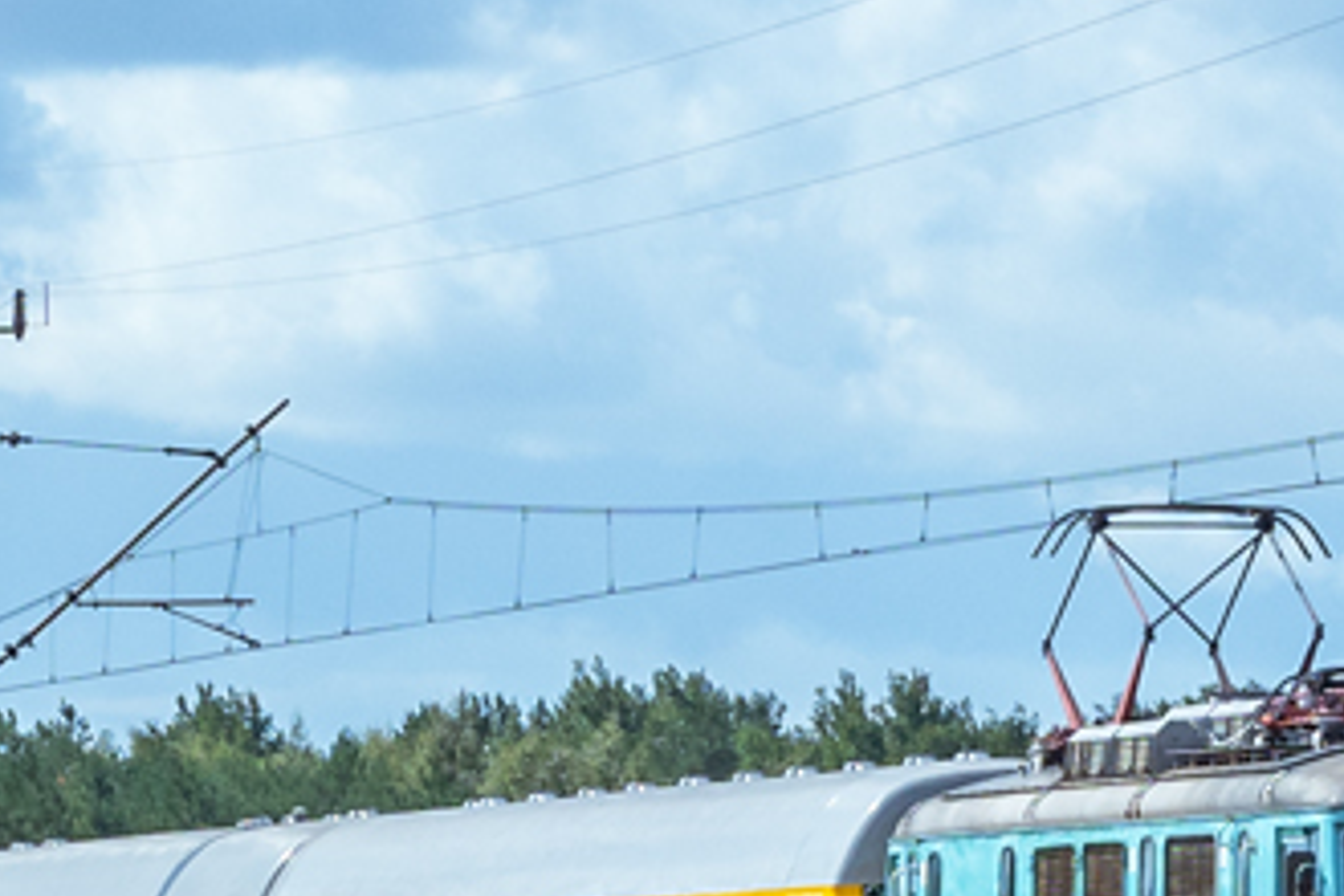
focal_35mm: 364
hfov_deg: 5.7
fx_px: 13588
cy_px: 735
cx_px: 183
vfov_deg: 3.8
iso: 125
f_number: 9
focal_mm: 50
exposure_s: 1/800
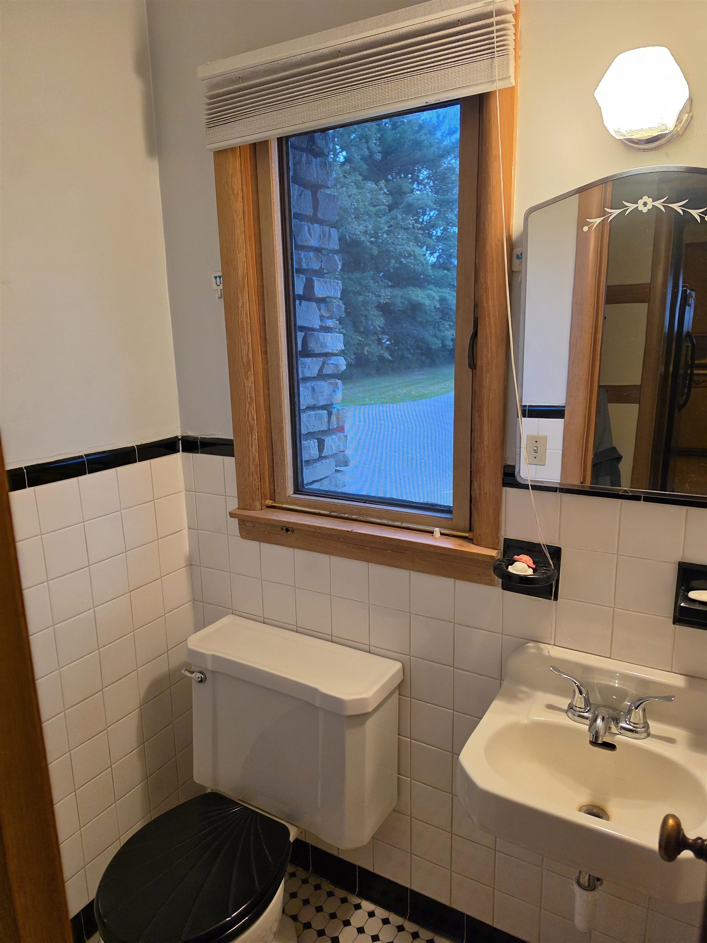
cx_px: 354
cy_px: 472
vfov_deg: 73.9
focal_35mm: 23
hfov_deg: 58.9
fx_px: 626
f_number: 1.4
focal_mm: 6.5
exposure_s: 1/120
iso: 200
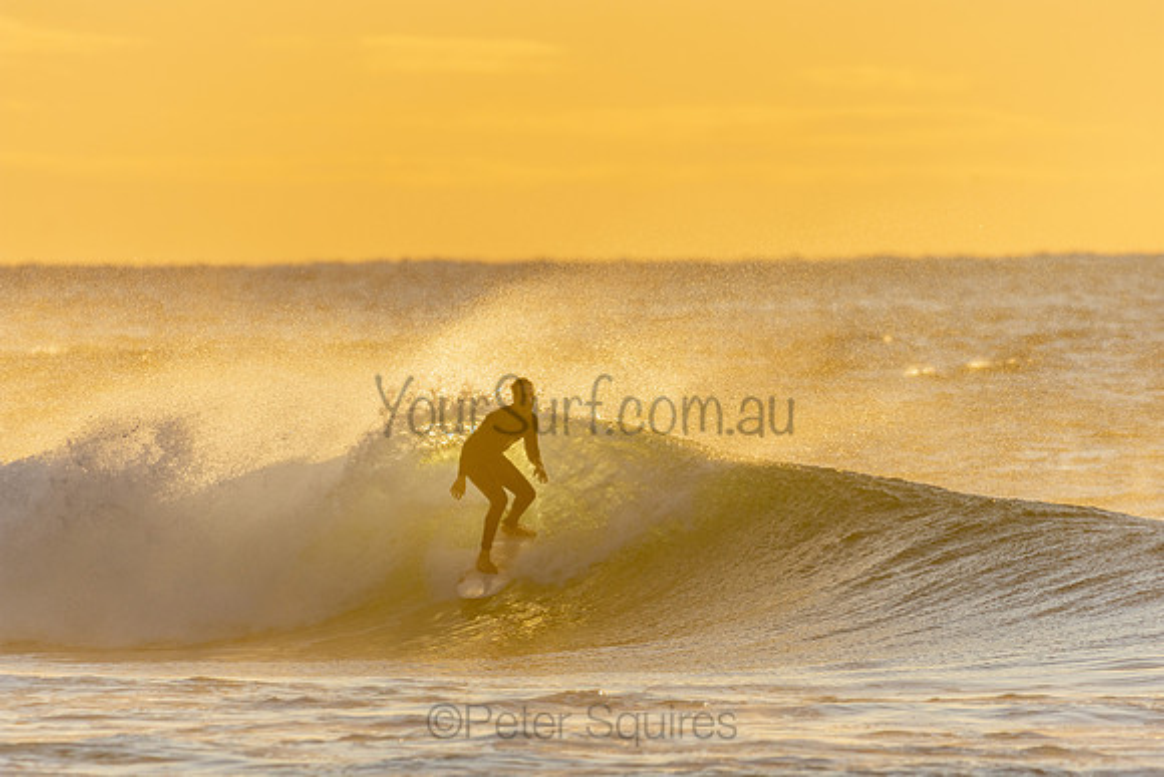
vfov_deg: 1.8
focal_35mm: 750
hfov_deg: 2.7
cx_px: 582
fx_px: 24255
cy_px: 388
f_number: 5.6
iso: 200
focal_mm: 500
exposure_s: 1/1250
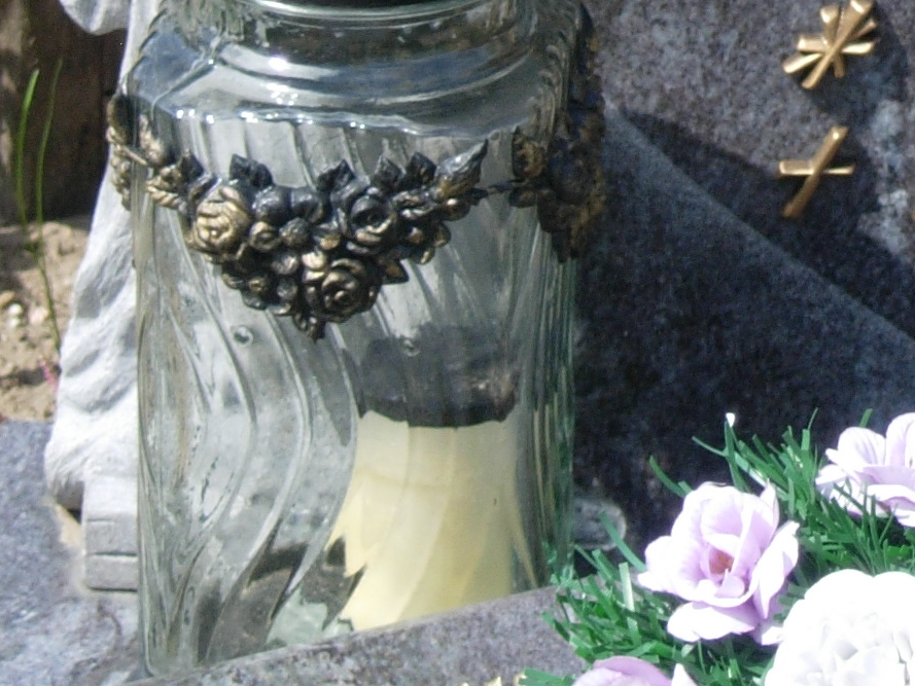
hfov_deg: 8.2
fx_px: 6318
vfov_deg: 6.2
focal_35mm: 239
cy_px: 21
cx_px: 1035
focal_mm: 17
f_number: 4
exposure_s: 1/592
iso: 64
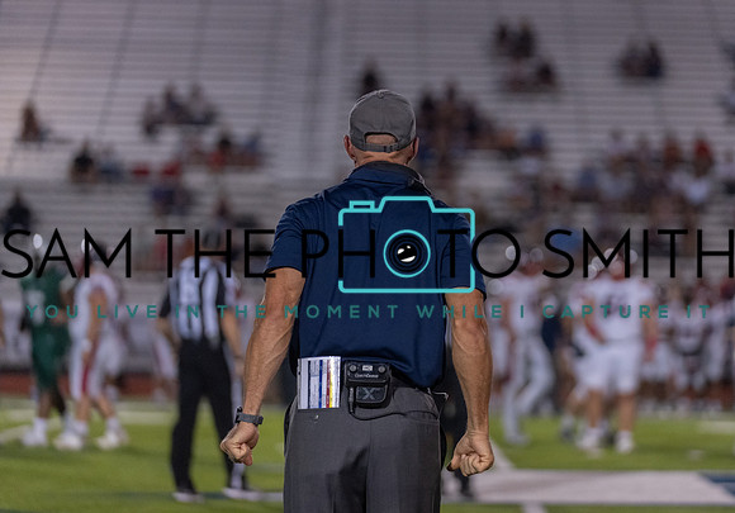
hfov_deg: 11.8
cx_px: 445
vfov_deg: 8.3
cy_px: 219
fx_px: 3555
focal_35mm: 172
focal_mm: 140
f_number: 2.8
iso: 4000
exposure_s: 1/1250
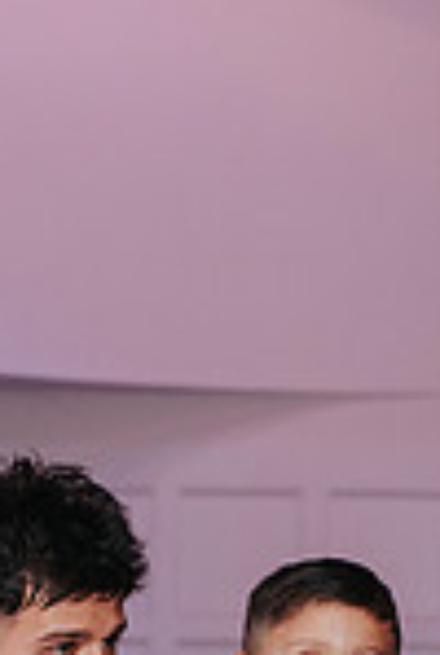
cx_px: 212
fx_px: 2883
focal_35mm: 158
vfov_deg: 12.5
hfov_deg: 8.7
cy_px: 901
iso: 1000
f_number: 2.8
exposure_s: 1/200
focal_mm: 35
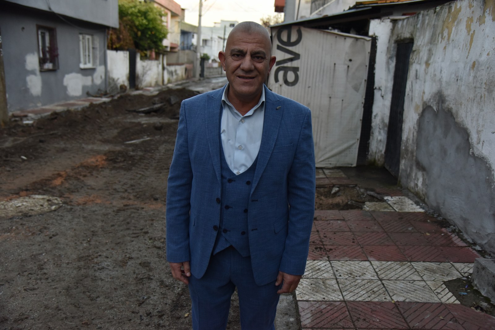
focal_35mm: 32
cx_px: 248
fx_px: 440
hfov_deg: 58.7
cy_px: 165
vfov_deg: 41.1
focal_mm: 32
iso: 1600
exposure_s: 1/1250
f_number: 4
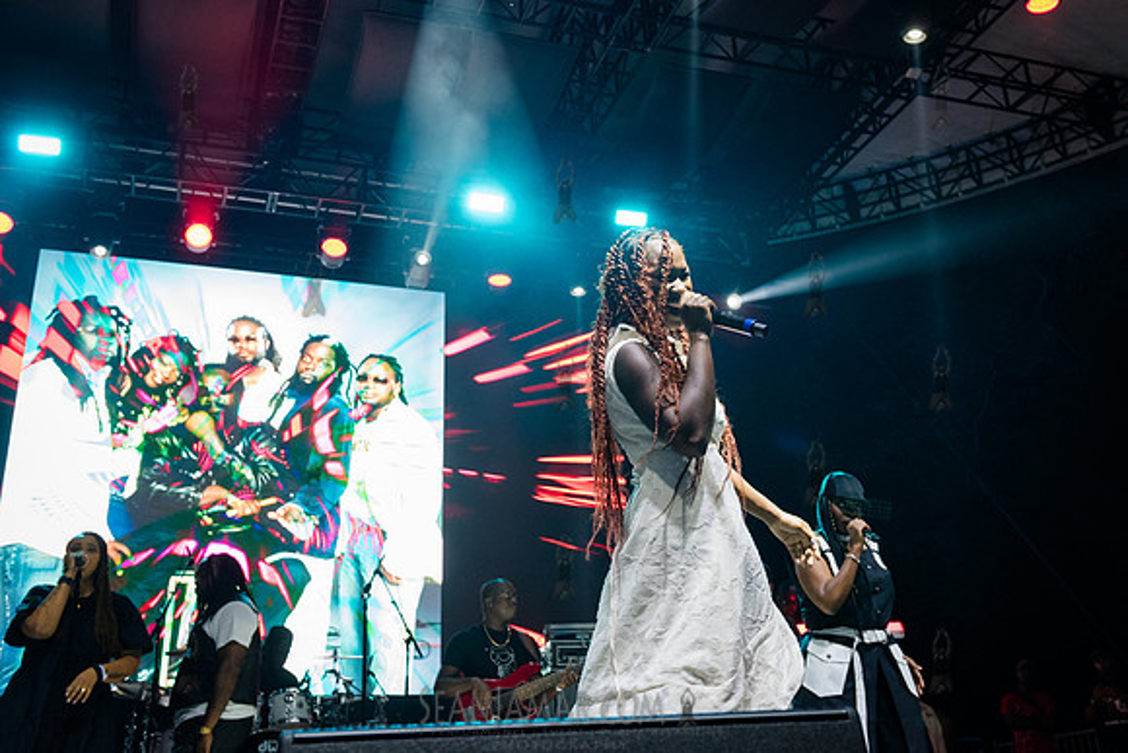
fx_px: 1257
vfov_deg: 33.3
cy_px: 322
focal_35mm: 40
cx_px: 636
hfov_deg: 48.2
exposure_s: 1/200
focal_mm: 34
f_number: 4.5
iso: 3200
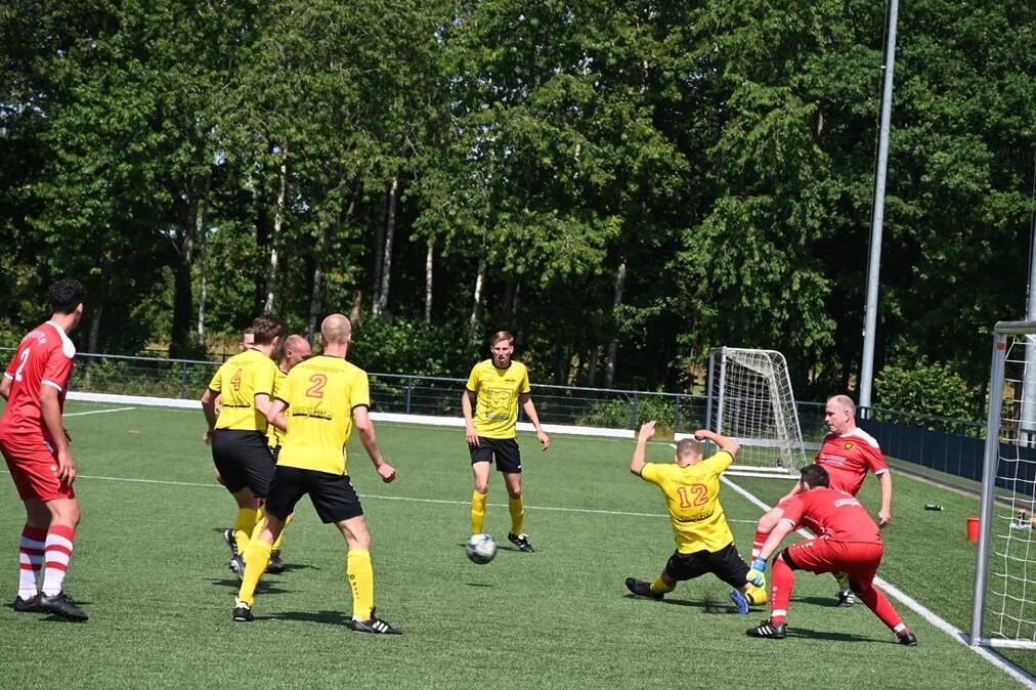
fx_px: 4229
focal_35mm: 147
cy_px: 345
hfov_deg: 14.0
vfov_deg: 9.3
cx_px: 518
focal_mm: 98
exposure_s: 1/400
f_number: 7.1
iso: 100
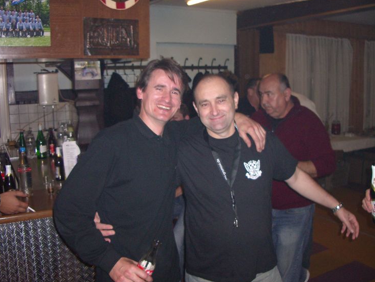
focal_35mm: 38
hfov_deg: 49.0
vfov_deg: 37.7
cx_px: 188
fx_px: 412
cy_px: 137
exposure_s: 1/60
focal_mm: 5.8
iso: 200
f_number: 2.6
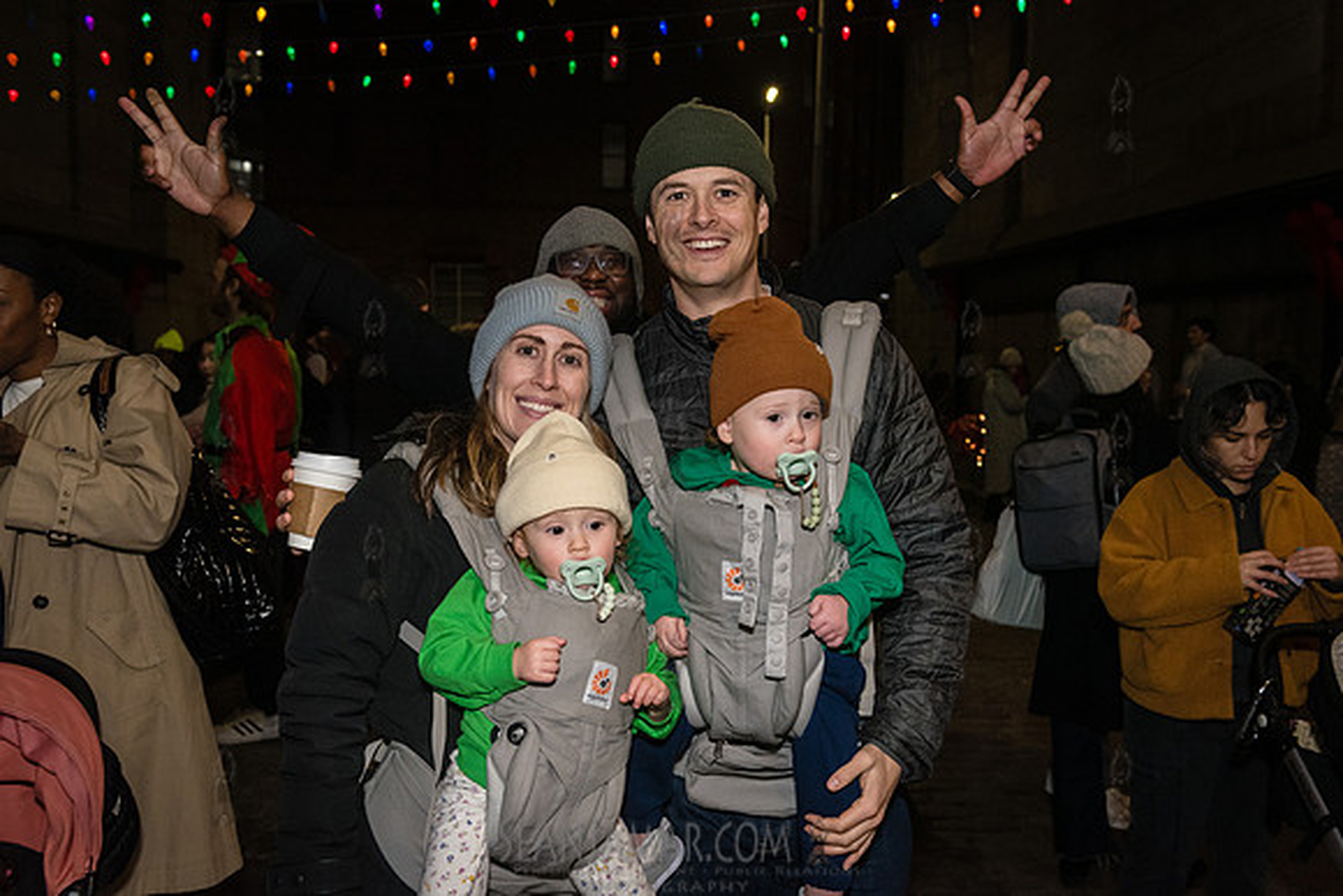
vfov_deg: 37.9
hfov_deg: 54.4
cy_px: 448
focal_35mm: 35
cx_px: 672
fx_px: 1306
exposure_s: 1/160
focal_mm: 35
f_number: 4.5
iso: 4000
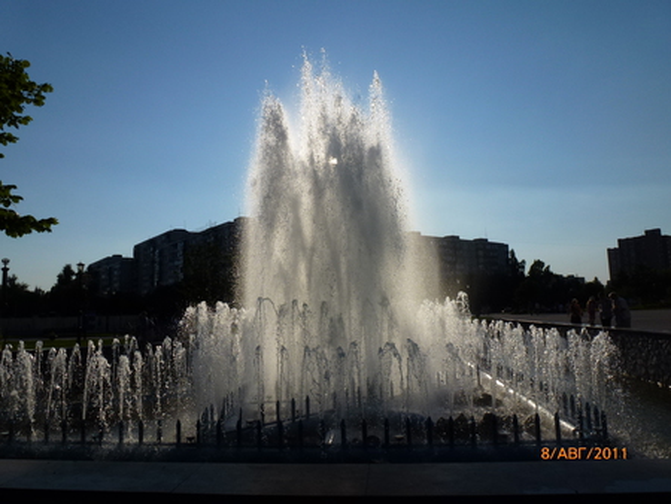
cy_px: 252
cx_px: 336
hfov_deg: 69.4
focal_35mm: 25
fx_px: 485
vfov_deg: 54.9
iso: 100
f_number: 5
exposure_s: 1/2000
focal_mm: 4.3
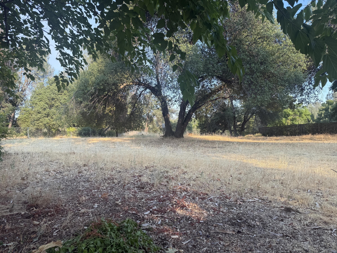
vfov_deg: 56.8
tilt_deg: -1.9
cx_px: 168
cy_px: 126
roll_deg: +2.3
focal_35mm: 24
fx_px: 234
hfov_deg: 71.6
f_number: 1.78
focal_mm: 6.76
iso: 80
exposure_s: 1/780
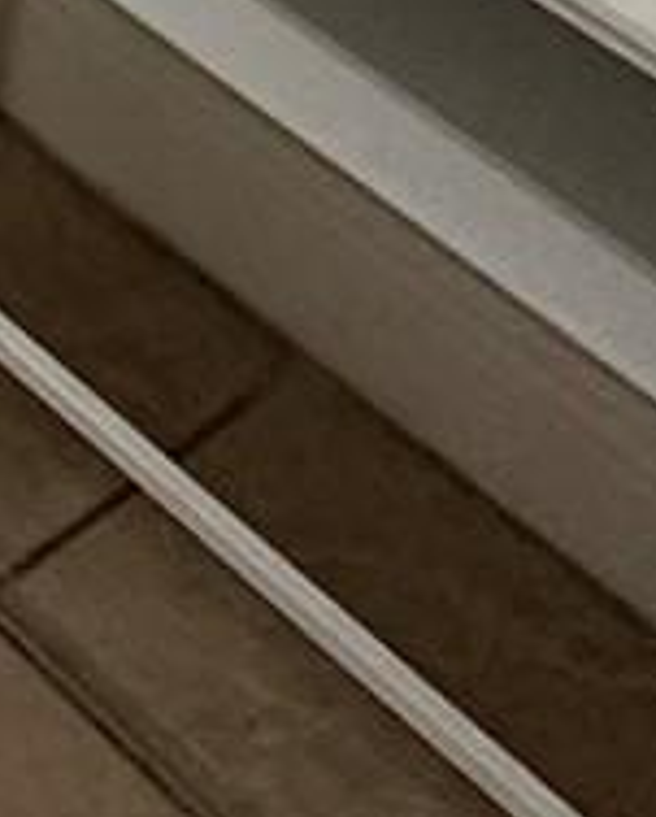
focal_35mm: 116
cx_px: -1607
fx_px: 2808
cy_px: -1760
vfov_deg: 10.5
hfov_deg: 9.1
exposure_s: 1/120
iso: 250
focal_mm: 2.2
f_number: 2.2
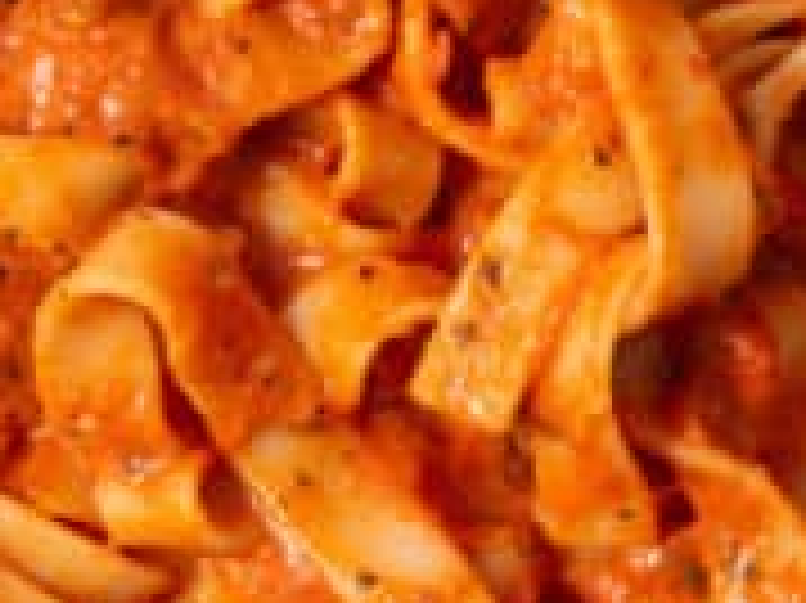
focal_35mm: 339
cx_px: 171
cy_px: 290
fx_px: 7888
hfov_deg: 5.8
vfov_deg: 4.4
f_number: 9
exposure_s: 1/6
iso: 100
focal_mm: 60
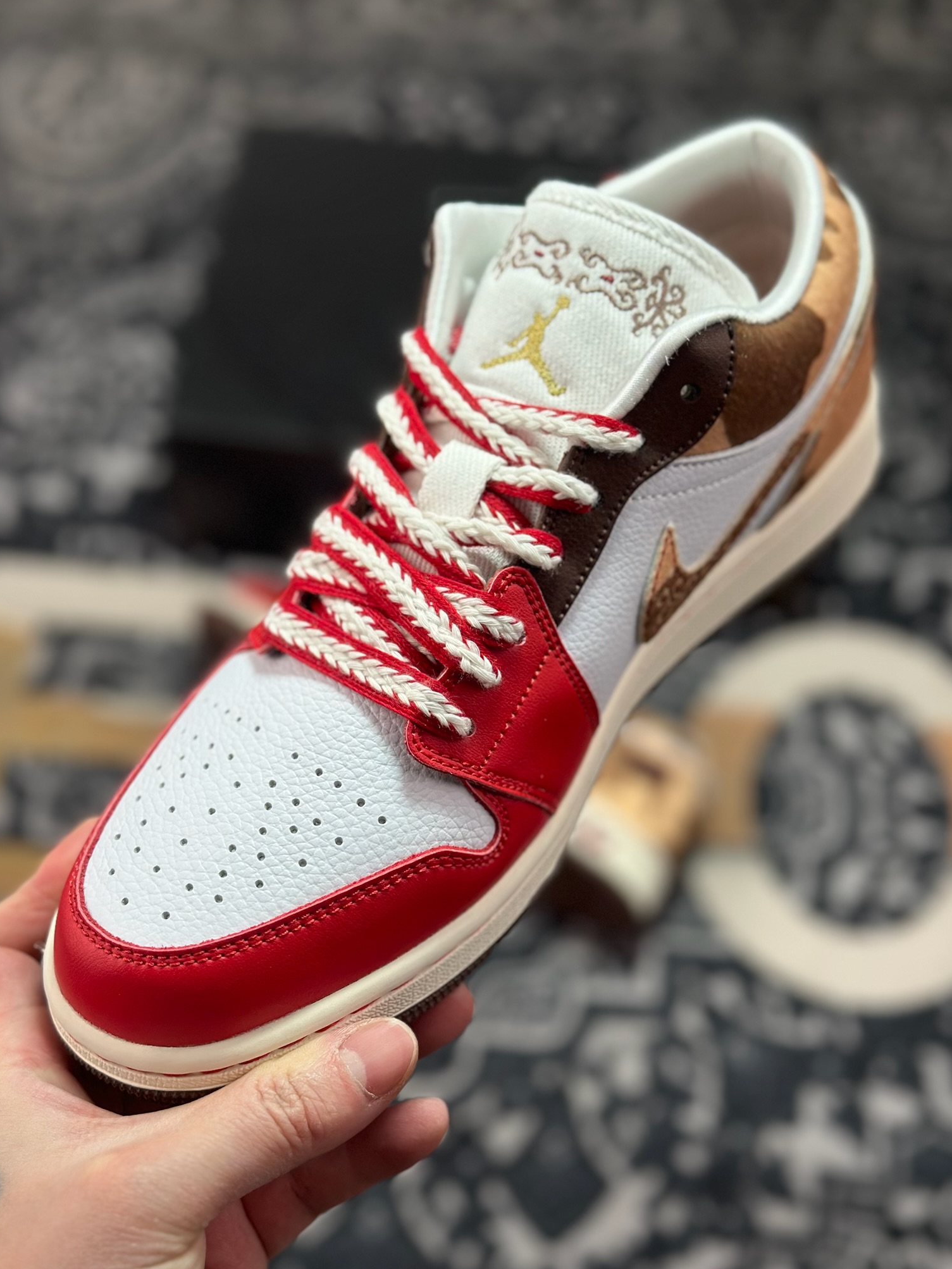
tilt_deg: -56.3
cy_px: 626
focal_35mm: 49
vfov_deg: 38.9
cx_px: 478
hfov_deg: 29.7
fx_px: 1796
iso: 80
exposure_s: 1/953
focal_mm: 6.86
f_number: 1.78
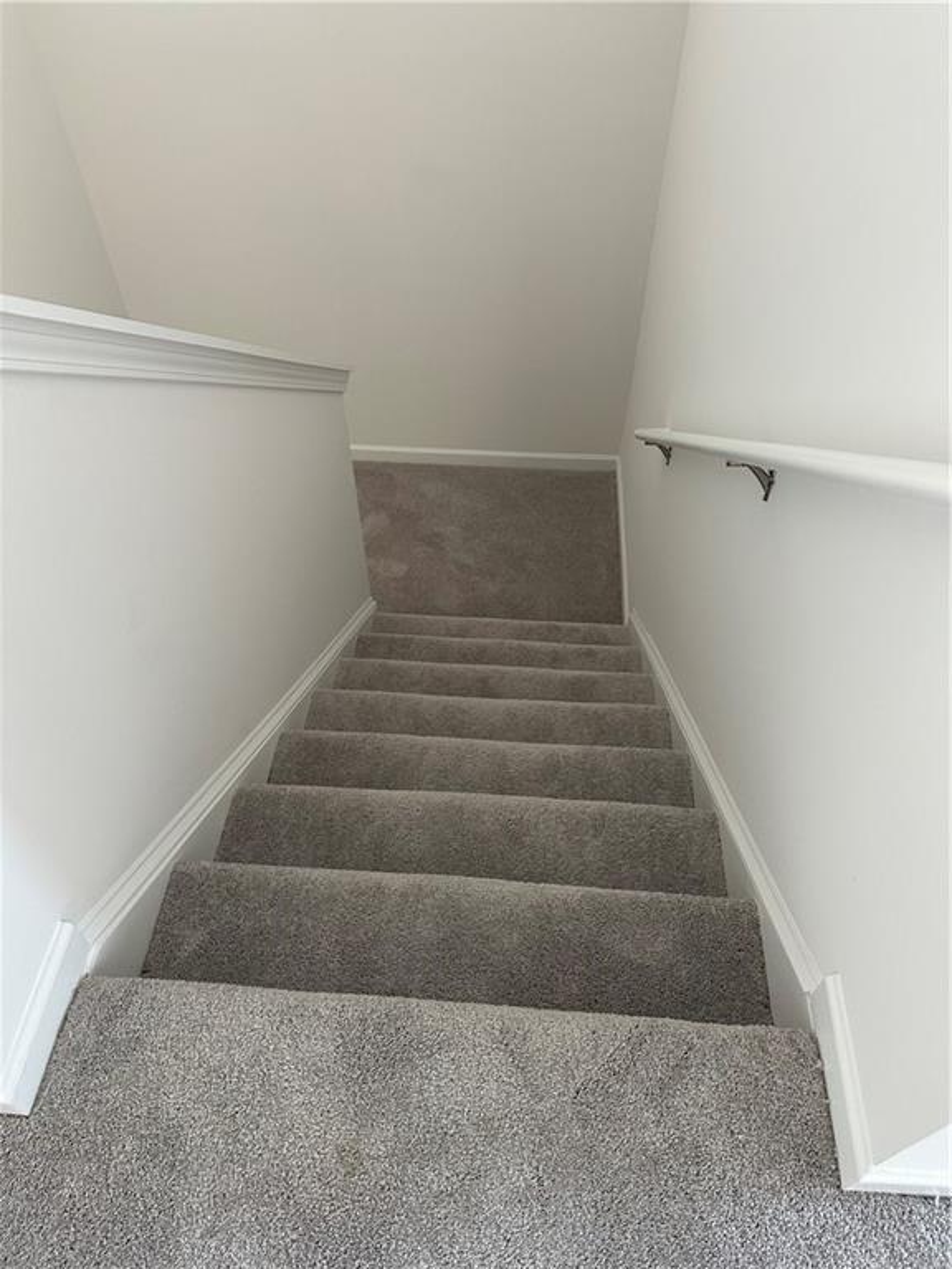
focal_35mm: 24
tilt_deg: -49.3
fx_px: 880
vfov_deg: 71.6
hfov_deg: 56.8
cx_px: 476
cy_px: 634
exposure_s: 1/60
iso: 250
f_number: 1.78
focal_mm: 6.86
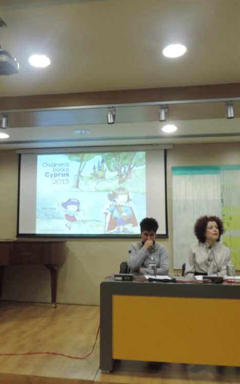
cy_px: 196
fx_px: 366
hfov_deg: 36.0
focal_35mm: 35
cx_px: 86
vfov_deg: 55.3
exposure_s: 1/30
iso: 320
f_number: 3
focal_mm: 4.3
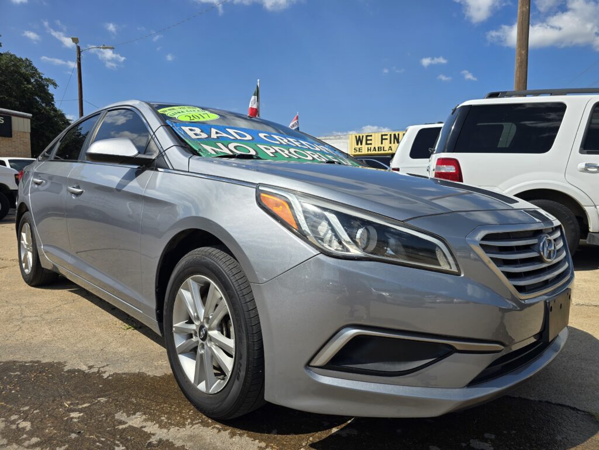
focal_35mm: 23
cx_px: 300
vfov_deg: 58.9
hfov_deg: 73.9
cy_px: 225
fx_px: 398
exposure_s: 1/1024
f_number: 1.7
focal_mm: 6.3
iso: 12
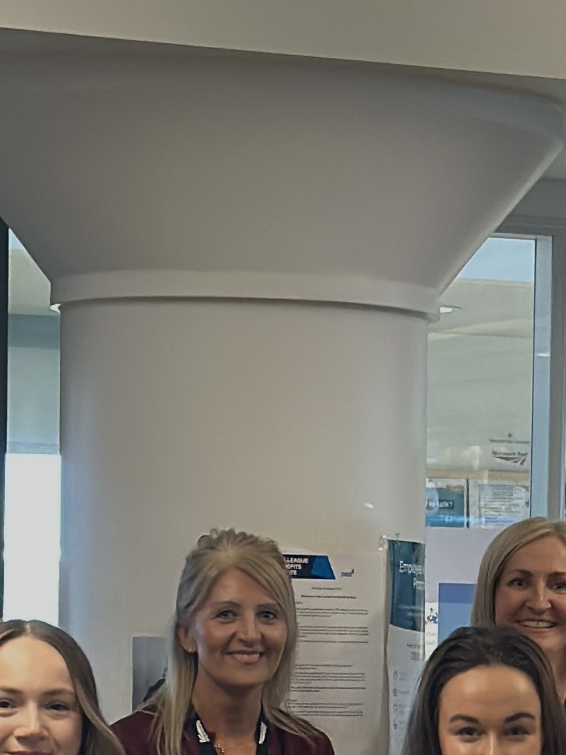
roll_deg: -1.0
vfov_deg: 11.0
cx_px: 563
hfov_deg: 8.3
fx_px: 3881
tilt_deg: -0.9
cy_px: 713
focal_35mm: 178
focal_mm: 6.86
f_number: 1.78
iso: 250
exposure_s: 1/33
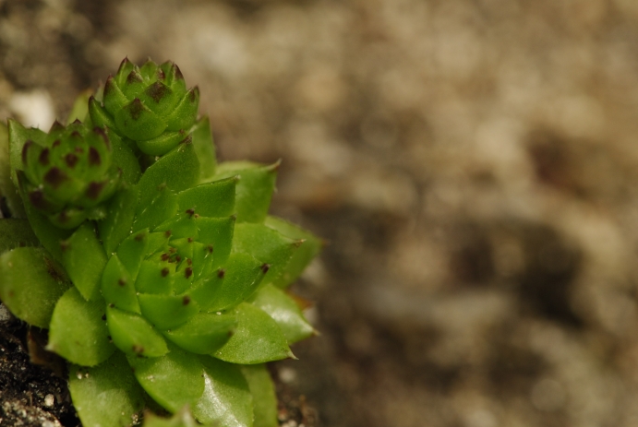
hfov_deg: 13.9
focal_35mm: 148
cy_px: 208
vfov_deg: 9.3
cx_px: 345
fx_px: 2619
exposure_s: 1/200
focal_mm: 85
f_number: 8
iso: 200
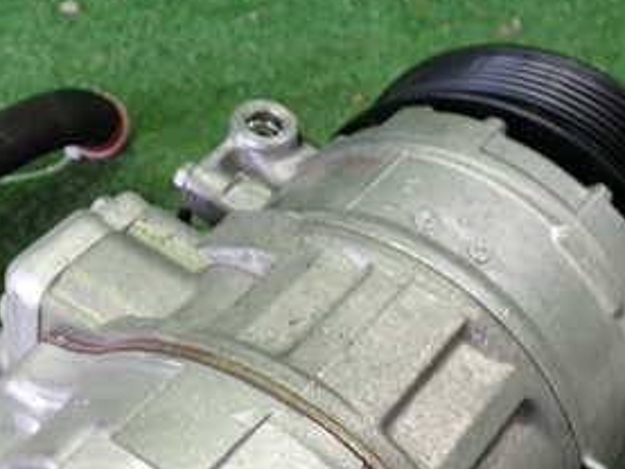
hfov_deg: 29.8
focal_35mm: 65
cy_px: 419
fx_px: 1174
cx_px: 262
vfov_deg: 22.1
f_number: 2.3
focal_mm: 5.4
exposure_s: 1/30
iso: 250
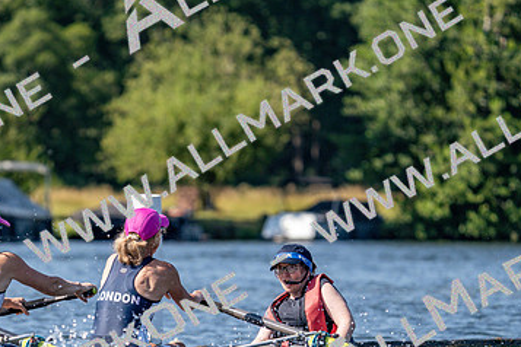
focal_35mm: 529
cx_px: 204
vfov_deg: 2.6
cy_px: 268
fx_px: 7655
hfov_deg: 3.9
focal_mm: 326
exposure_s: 1/1600
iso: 320
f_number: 6.3
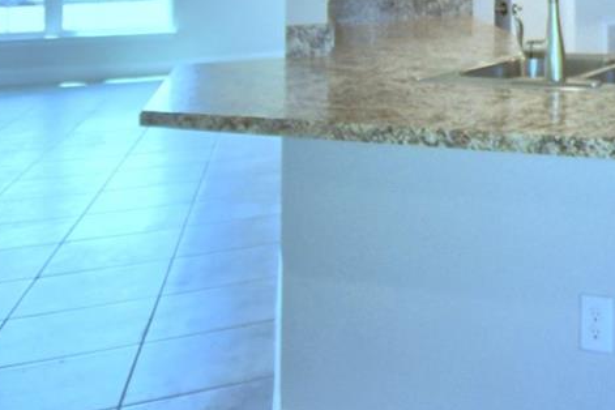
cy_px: -103
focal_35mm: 51
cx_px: 795
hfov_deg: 30.7
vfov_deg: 23.7
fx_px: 871
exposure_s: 1/125
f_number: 4.5
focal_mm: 10
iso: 360
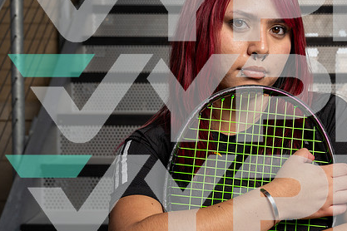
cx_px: 220
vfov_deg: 16.6
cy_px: 98
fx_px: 790
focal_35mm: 82
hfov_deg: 24.7
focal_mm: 59
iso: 250
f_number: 8
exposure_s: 1/250
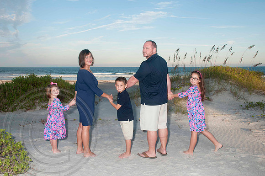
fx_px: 243
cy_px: 88
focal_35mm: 33
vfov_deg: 39.9
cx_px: 132
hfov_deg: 57.3
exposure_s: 1/160
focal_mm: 22
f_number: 8
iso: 100
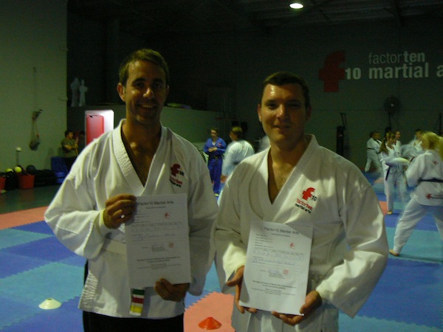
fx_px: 461
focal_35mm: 36
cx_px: 222
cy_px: 166
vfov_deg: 39.7
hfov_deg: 51.4
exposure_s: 1/6
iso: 200
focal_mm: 6
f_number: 2.8
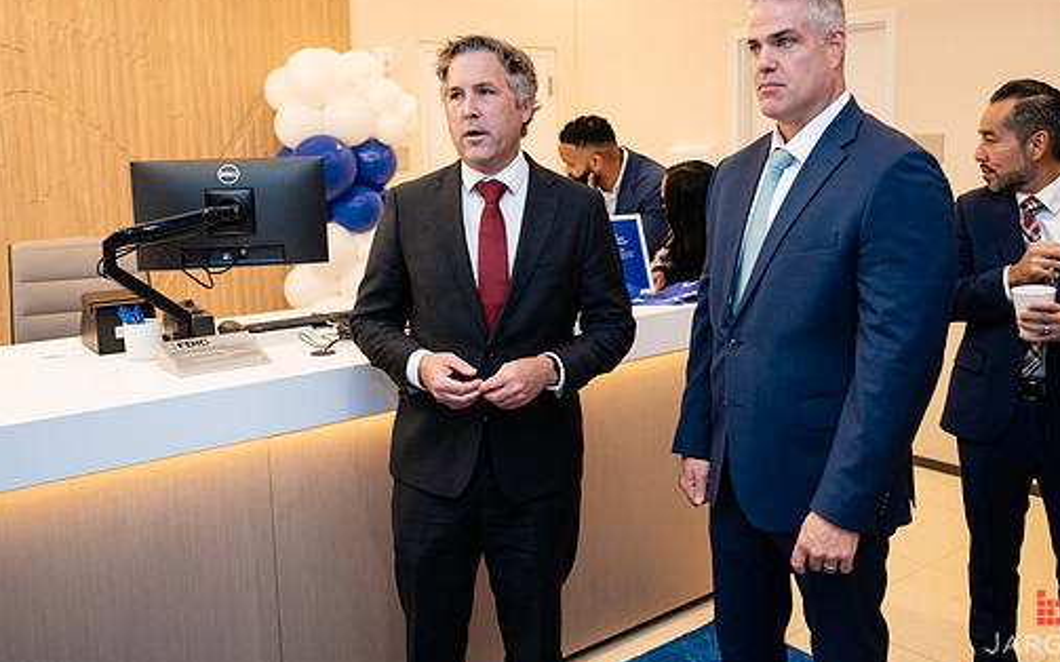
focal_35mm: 35
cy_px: 283
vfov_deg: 36.2
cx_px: 561
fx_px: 1011
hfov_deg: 55.3
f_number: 3.2
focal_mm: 29
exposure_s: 1/160
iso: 320
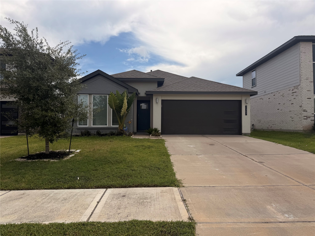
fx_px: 218
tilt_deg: +1.6
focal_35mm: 24
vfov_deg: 56.8
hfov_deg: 71.6
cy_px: 118
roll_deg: +0.4
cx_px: 158
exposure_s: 1/5714
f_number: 1.78
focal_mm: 6.76
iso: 80
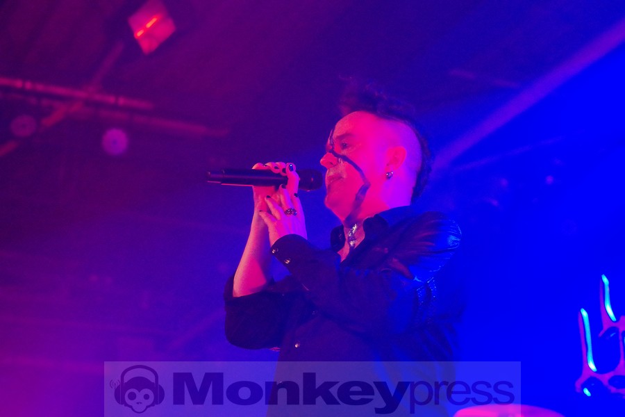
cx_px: 312
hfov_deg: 27.0
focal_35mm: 75
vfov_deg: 18.2
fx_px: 1302
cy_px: 208
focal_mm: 50
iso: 6400
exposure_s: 1/500
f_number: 2.5
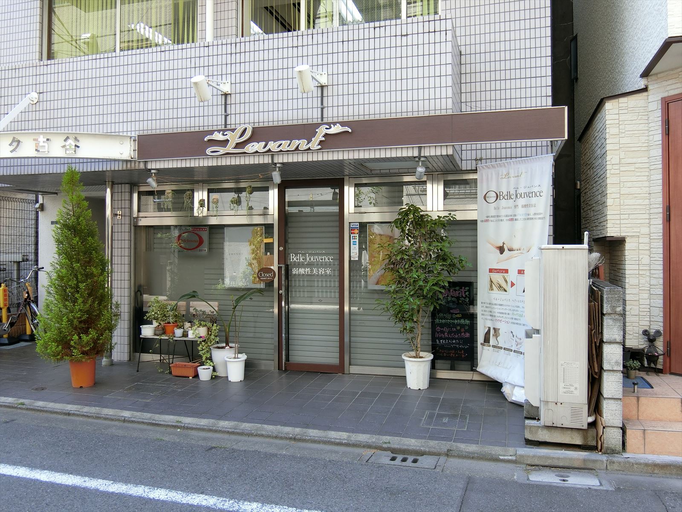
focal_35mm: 30
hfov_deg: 60.0
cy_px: 256
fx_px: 591
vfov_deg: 46.8
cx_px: 341
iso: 100
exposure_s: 1/125
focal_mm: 6.4
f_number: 3.3
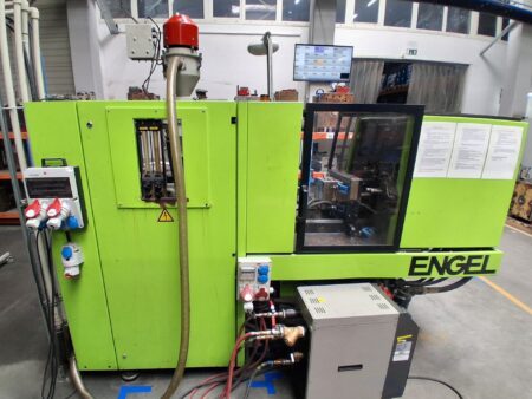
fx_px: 261
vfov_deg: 74.8
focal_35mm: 17
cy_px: 200
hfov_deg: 91.0
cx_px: 266
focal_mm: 1.4
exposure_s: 1/100
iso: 100
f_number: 2.2
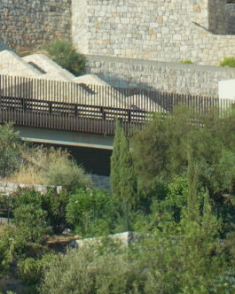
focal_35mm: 724
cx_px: 134
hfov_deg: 2.1
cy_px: -117
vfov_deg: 2.7
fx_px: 6303
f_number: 10
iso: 100
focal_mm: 100
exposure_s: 1/100
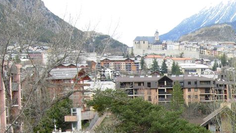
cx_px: 239
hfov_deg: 24.6
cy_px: 150
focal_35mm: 82
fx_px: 513
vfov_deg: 14.4
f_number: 4.3
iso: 50
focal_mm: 7.5
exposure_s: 1/57
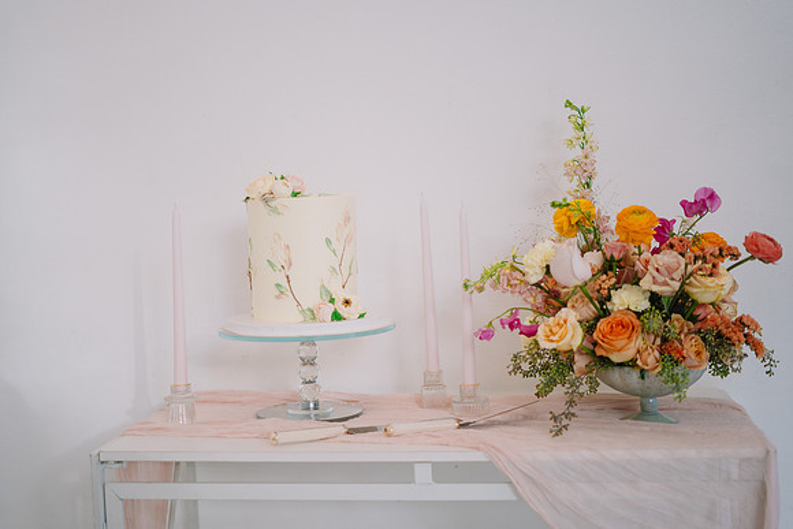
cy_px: 264
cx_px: 396
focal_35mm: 52
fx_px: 1150
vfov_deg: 25.9
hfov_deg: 38.1
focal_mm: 50
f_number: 1.8
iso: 50
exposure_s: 1/200
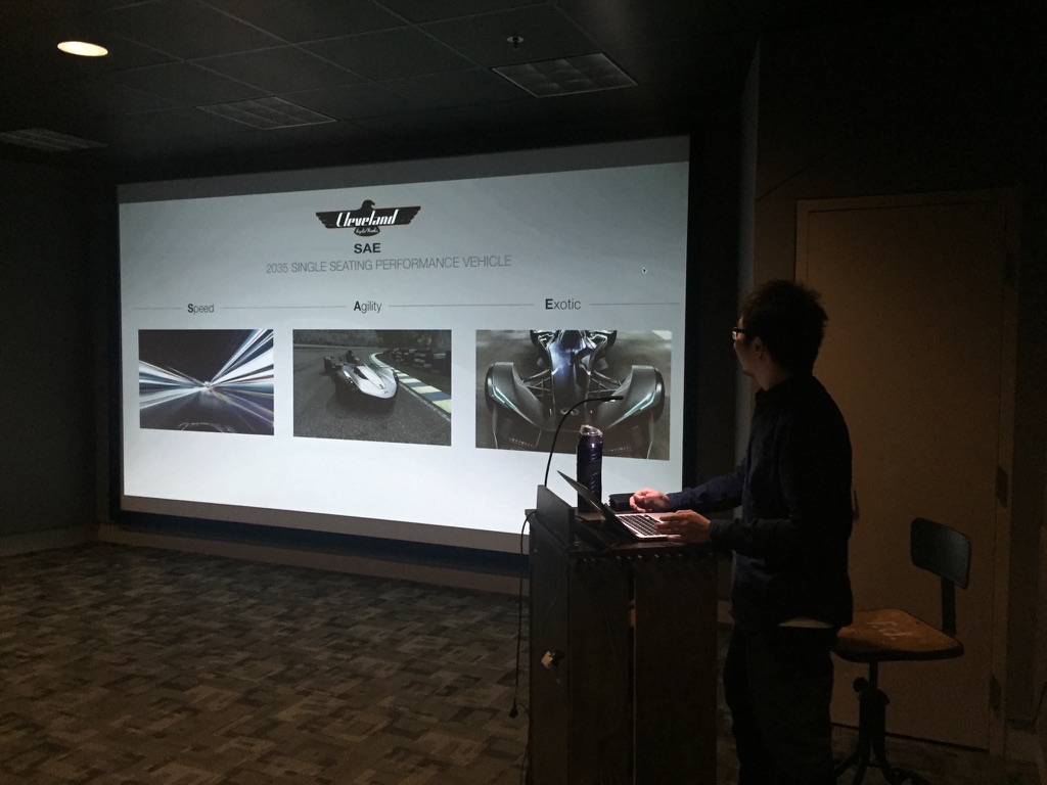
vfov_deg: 48.2
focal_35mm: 29
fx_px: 877
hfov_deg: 61.7
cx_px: 524
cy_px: 392
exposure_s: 1/17
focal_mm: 4.15
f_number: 2.2
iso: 250
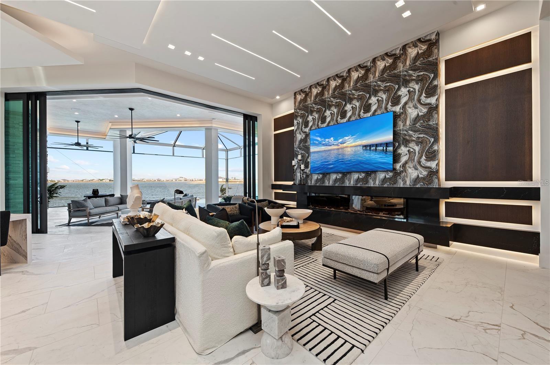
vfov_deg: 81.1
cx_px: 275
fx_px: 214
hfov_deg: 104.3
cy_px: 182
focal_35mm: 14
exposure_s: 1/10
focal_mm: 14
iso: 200
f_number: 9
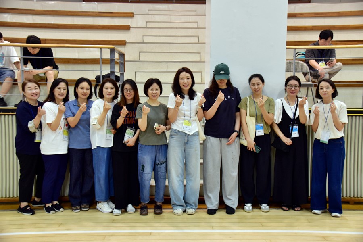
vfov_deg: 30.8
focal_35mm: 44
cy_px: 121
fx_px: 439
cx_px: 182
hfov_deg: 45.0
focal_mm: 29
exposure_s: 1/50
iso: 800
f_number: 5.6
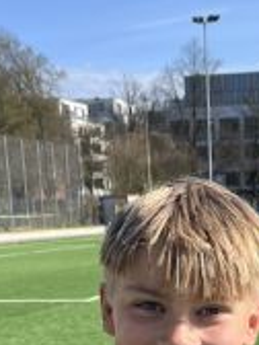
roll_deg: +2.6
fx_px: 928
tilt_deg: -14.7
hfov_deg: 15.8
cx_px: 191
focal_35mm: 93
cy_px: 444
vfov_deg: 19.5
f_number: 1.6
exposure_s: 1/3215
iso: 50
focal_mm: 5.1
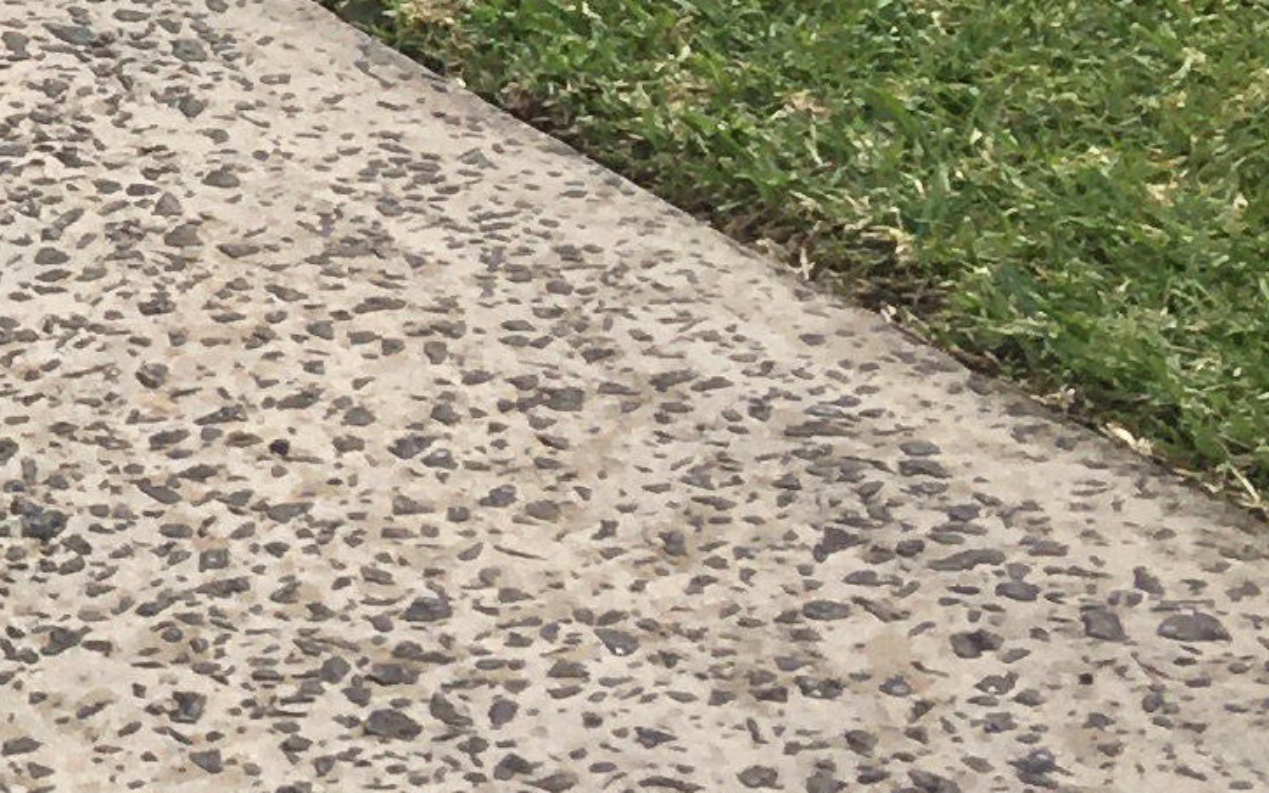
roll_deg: -0.2
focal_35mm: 171
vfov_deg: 7.6
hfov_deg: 10.4
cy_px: -301
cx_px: -1840
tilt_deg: -15.6
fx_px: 5913
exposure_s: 1/1115
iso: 25
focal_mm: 4.15
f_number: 2.2
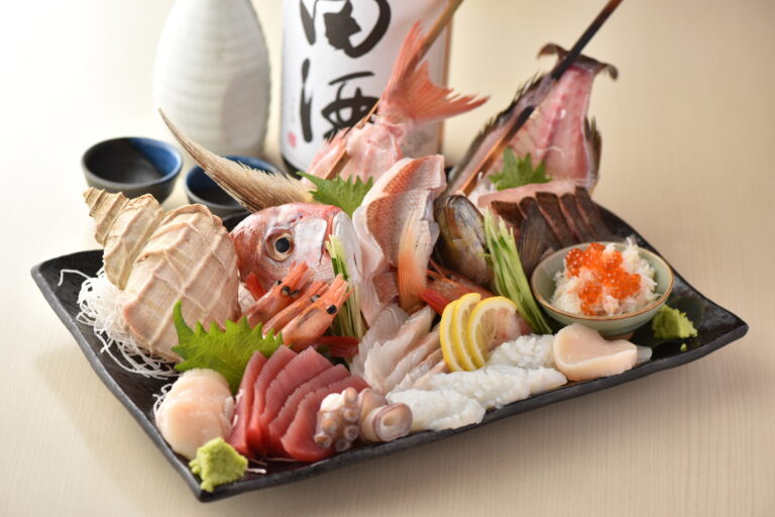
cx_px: 388
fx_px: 2260
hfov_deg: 19.5
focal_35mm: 105
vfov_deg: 13.0
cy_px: 258
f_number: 5.6
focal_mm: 105
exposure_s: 1/160
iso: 200
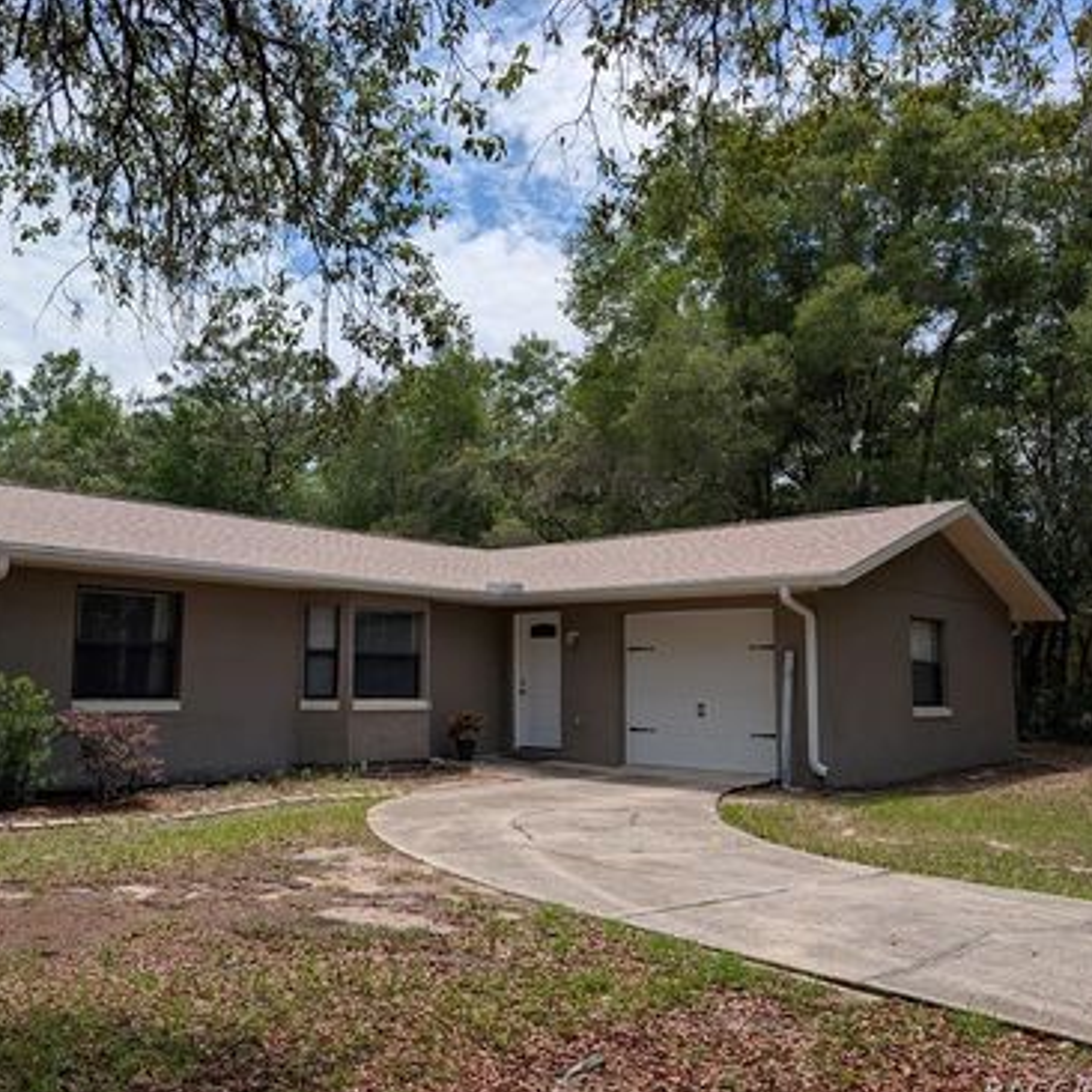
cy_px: 555
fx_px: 1035
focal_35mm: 29
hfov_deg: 55.3
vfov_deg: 55.6
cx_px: 442
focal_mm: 6.9
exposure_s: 1/2037
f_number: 1.68
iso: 22
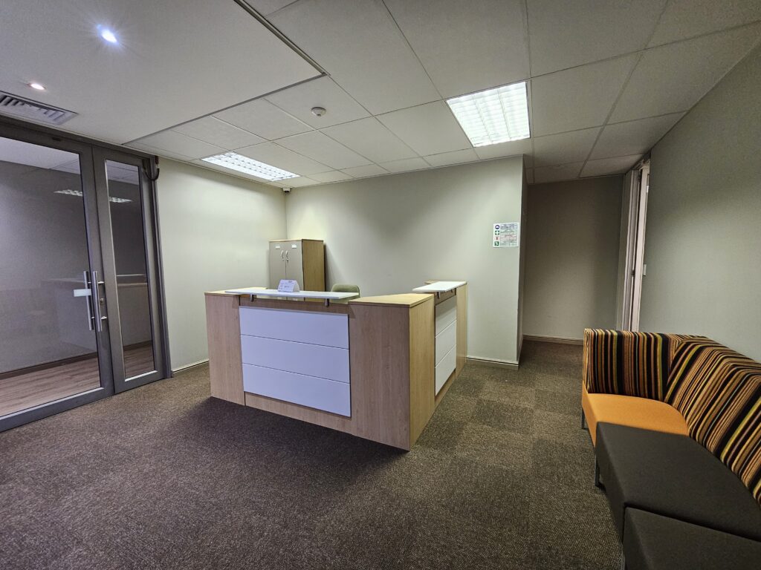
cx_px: 380
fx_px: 286
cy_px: 285
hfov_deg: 106.2
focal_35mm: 13
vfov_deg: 89.9
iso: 400
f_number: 2.2
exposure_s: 1/50
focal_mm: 2.2
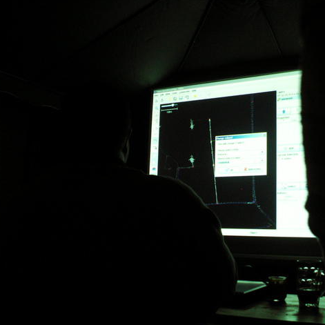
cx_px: 200
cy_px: 163
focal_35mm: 42
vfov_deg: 40.0
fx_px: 446
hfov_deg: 39.8
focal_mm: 5.86
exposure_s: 1/8
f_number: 2.8
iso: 100
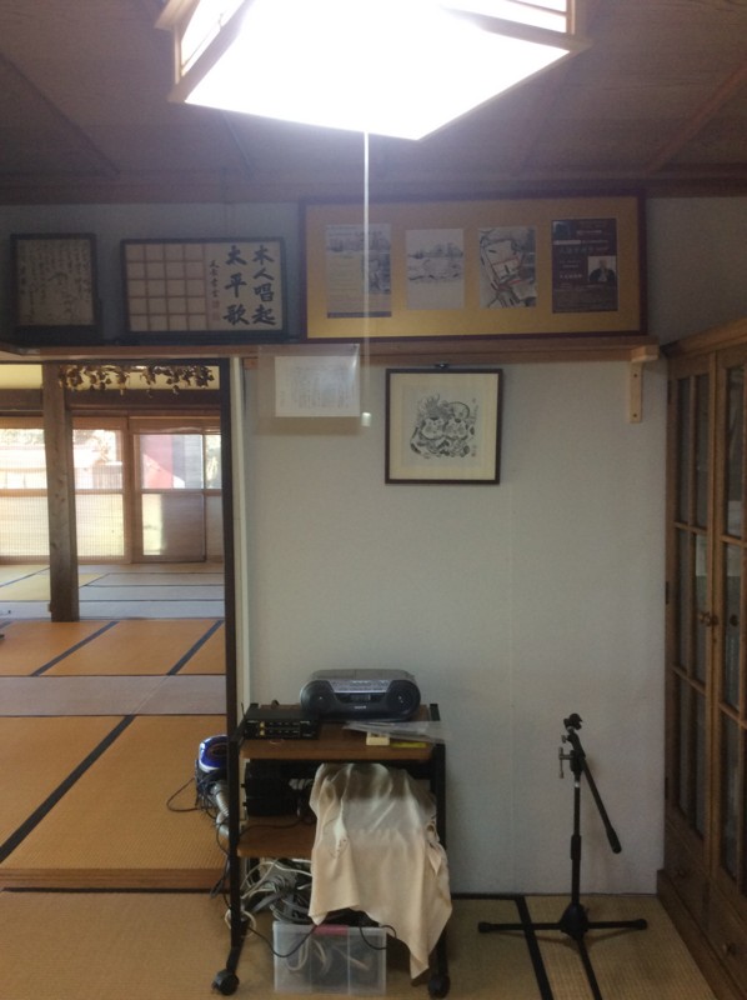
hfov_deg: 44.1
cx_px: 374
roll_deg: +0.5
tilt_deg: -4.9
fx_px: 923
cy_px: 500
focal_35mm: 32
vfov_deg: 56.9
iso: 64
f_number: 2.4
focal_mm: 3.3
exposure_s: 1/24
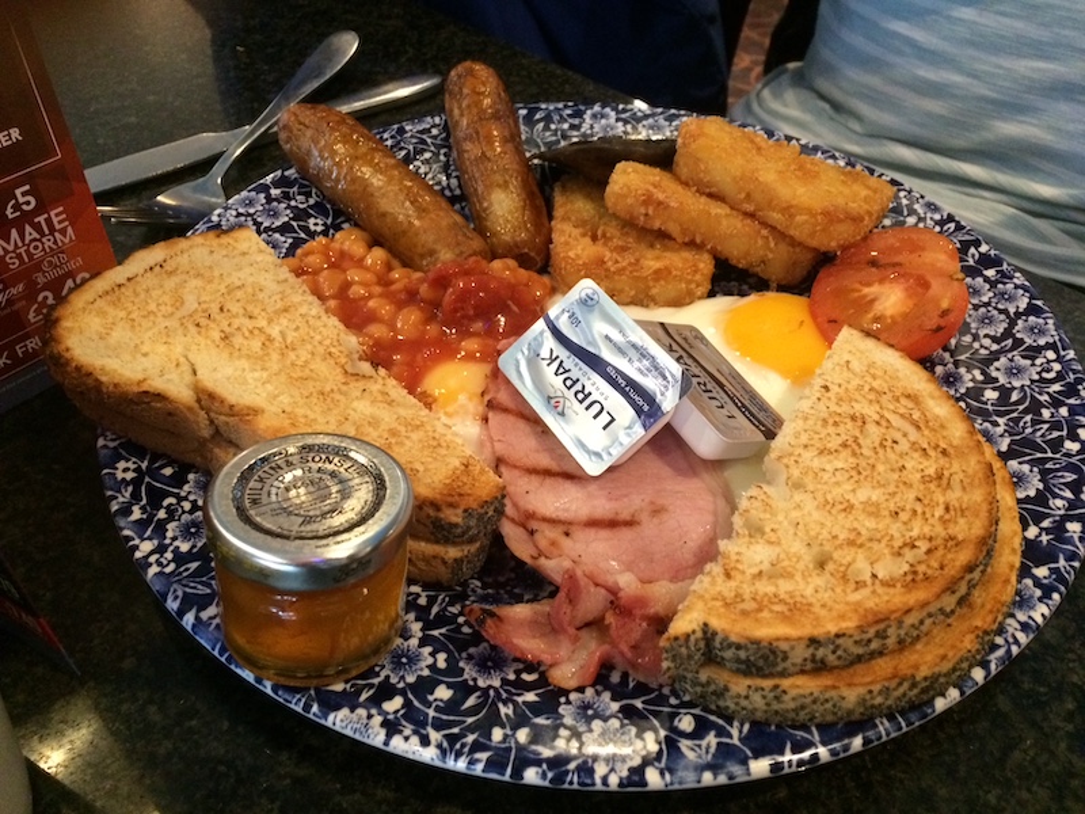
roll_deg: -1.3
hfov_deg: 61.7
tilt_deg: -43.3
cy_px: 407
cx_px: 542
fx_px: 909
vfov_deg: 48.2
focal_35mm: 29
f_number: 2.2
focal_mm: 4.15
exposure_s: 1/17
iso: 320
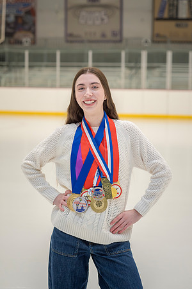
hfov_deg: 16.1
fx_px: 680
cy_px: 144
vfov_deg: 23.9
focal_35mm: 85
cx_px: 96
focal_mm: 85
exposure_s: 1/320
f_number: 4
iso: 1000
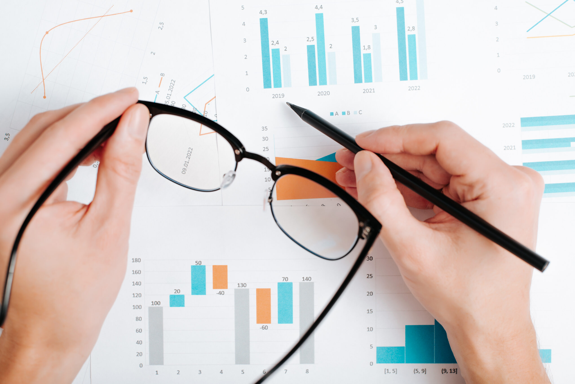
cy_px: 192
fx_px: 799
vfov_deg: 27.0
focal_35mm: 50
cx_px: 288
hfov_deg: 39.6
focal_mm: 50
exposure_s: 1/160
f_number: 5
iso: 100
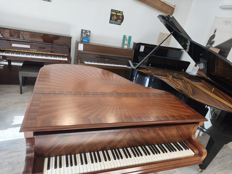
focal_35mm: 23
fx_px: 154
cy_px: 87
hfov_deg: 73.9
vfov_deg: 58.9
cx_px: 116
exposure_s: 1/100
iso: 160
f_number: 1.62
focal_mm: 6.45
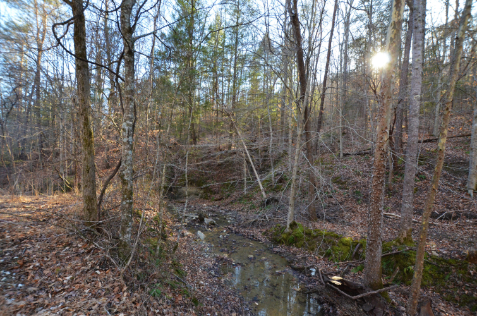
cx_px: 238
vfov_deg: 77.1
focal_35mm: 15
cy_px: 158
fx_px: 198
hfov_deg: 100.5
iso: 1600
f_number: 7.1
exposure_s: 1/200
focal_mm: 10
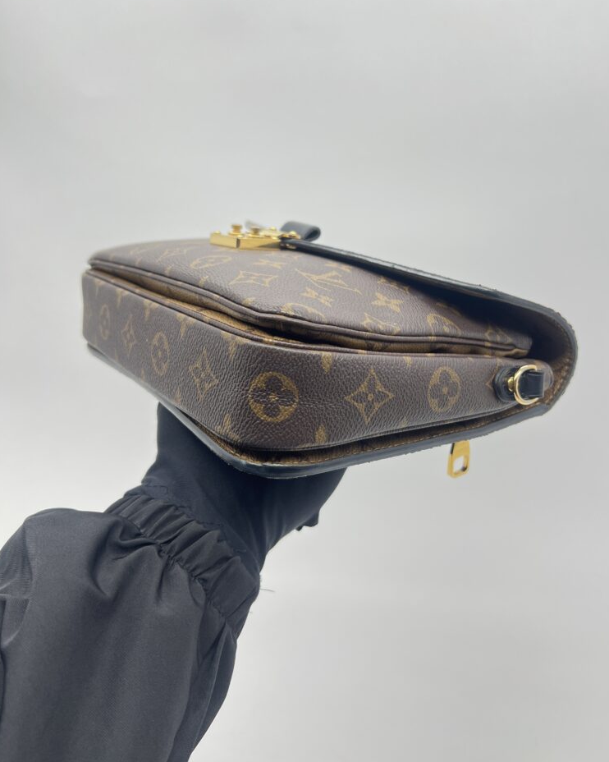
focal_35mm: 28
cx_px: 312
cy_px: 356
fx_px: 631
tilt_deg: -18.5
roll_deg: +0.8
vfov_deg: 62.2
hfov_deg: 51.5
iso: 32
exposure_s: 1/100
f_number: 1.5
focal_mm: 5.7
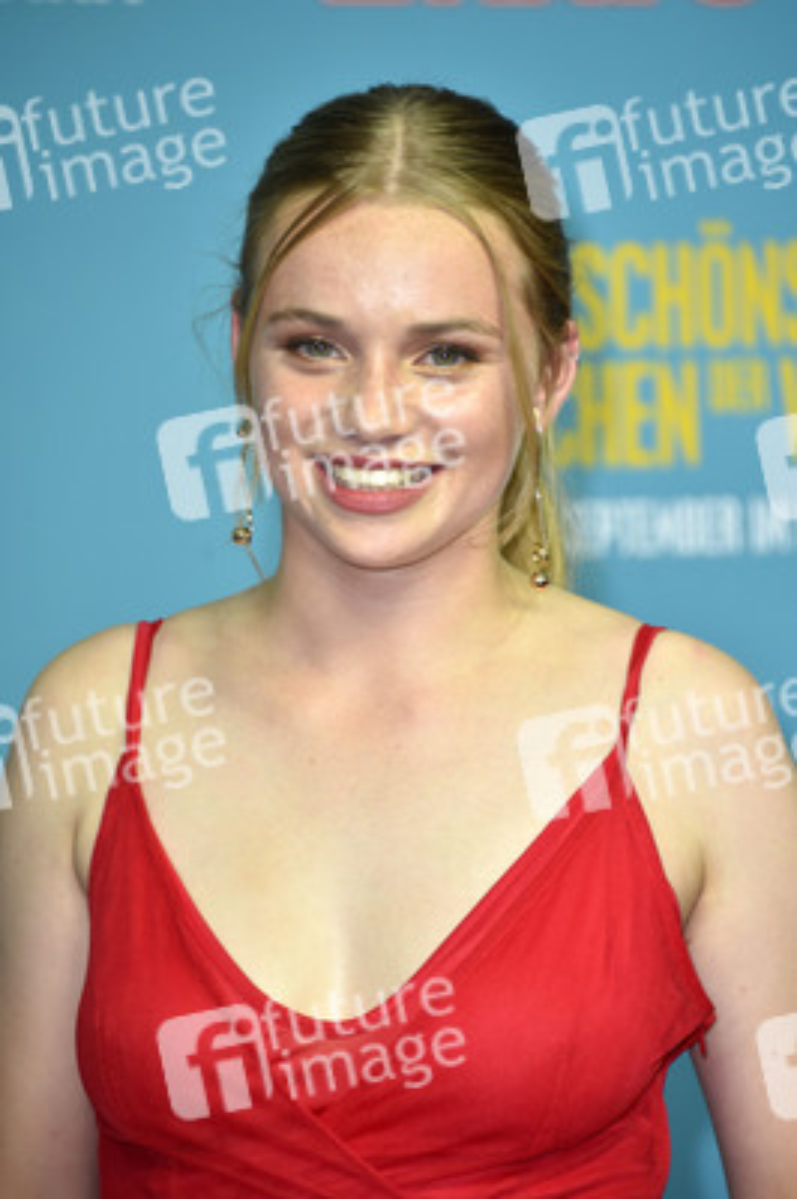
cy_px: 600
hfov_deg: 4.6
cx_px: 398
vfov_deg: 6.9
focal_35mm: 300
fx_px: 9979
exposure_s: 1/160
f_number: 5.6
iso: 640
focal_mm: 300
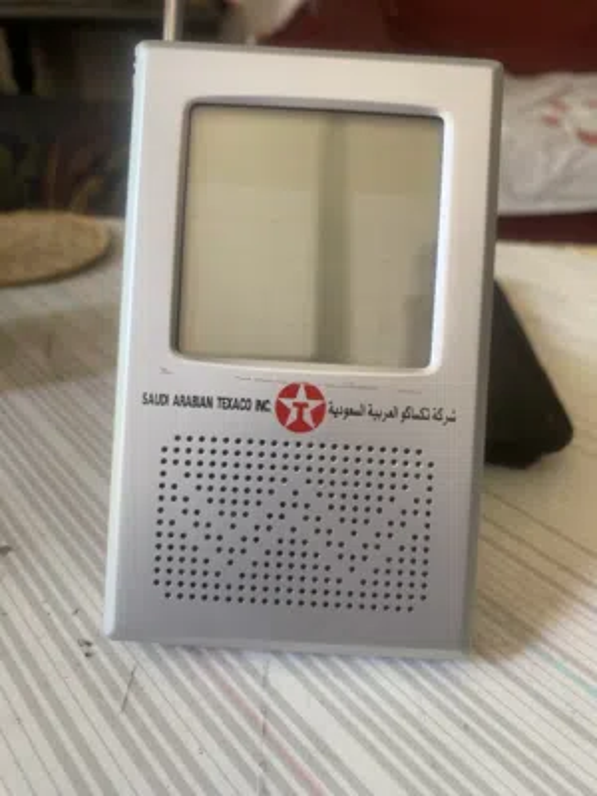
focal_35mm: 25
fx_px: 575
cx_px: 298
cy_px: 398
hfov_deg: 54.9
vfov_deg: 69.4
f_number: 1.8
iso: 160
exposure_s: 1/50
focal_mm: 4.25
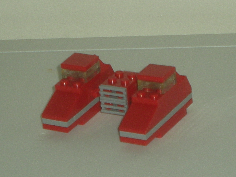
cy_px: 88
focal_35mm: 74
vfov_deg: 19.9
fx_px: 505
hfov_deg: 26.3
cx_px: 118
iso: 50
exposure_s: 1/120
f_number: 4.6
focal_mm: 12.3
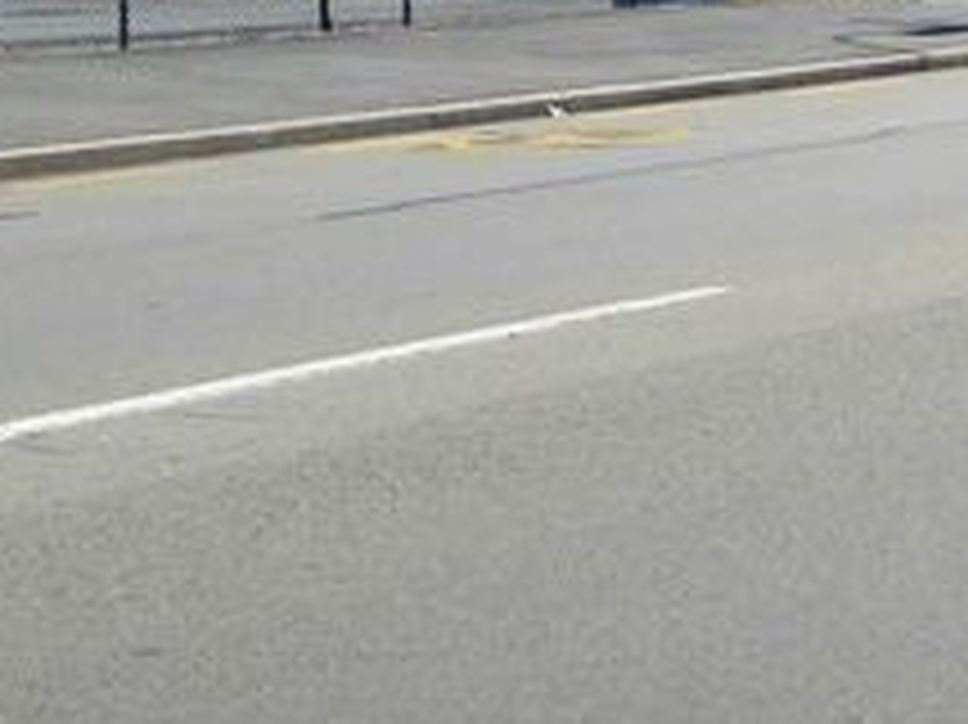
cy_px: -549
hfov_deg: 14.7
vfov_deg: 10.4
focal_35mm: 134
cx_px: 257
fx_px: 3745
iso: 80
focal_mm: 6.3
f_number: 3.7
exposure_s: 1/800
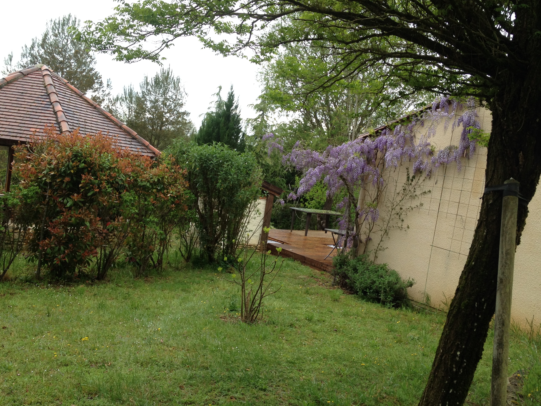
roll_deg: -6.4
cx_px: 259
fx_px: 625
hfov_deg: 46.8
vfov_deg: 36.0
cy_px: 199
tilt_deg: -5.4
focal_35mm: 40
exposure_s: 1/273
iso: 50
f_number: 2.4
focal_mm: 4.28
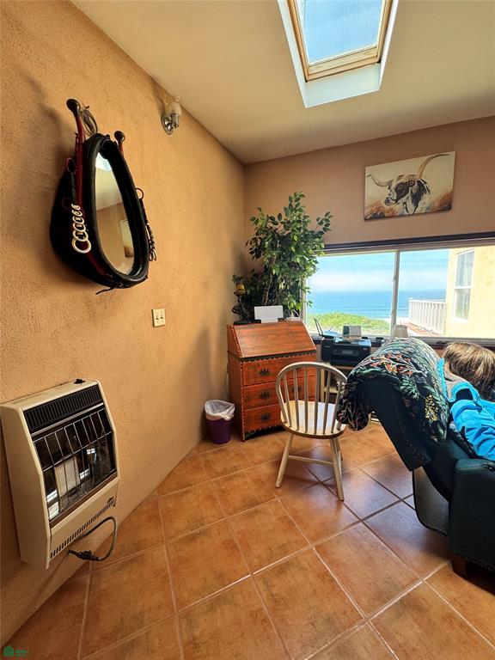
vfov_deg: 102.1
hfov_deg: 85.7
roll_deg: +0.3
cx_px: 248
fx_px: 267
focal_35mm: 14
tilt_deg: -5.9
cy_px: 330
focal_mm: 2.22
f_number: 2.2
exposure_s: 1/99
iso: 100
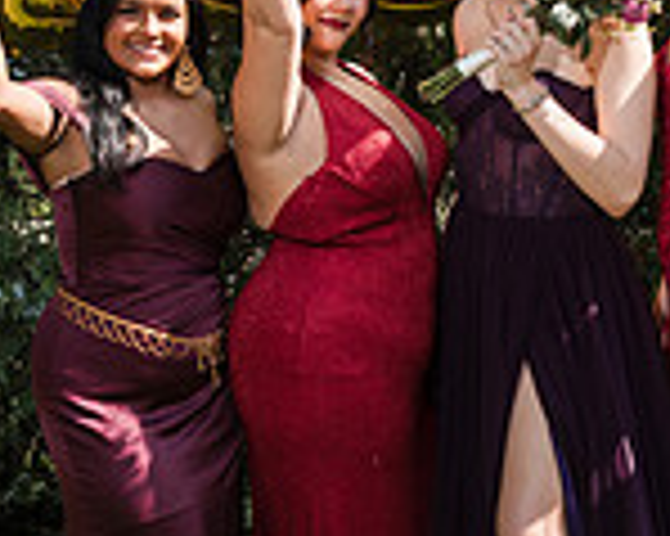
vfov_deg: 12.8
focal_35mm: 119
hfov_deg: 16.0
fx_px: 2358
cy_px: 50
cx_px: 598
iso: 100
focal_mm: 42
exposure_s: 1/250
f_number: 5
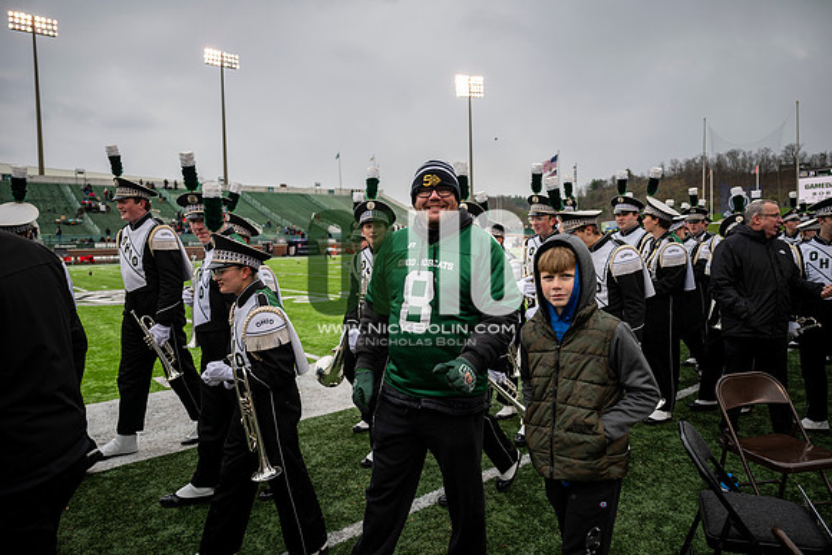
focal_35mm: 24
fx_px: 555
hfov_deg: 73.7
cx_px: 416
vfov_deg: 53.2
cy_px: 278
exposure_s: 1/500
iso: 100
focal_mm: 24
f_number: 2.8
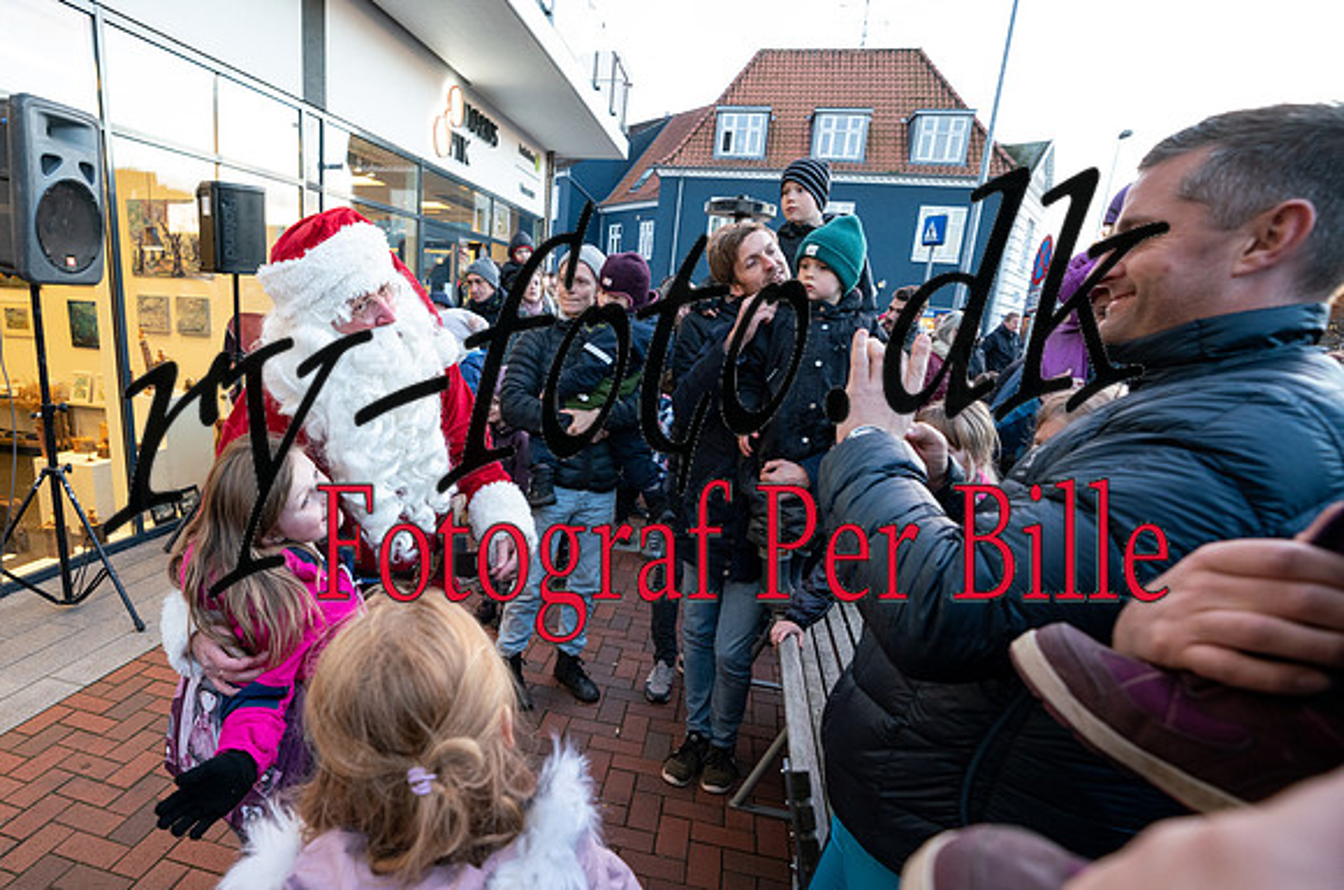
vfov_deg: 61.2
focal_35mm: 20
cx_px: 518
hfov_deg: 82.8
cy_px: 531
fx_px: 745
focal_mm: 16
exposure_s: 1/60
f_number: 4
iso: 2000
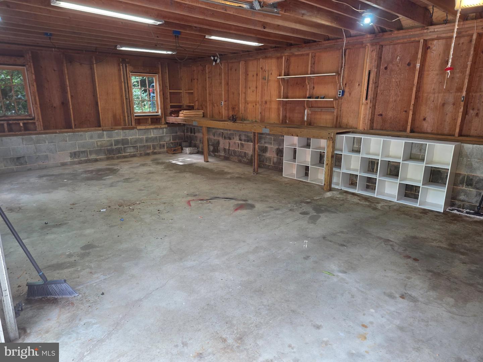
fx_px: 321
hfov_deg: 73.9
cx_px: 242
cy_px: 181
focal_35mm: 23
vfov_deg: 58.9
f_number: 1.7
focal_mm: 6.3
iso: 80
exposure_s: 1/120
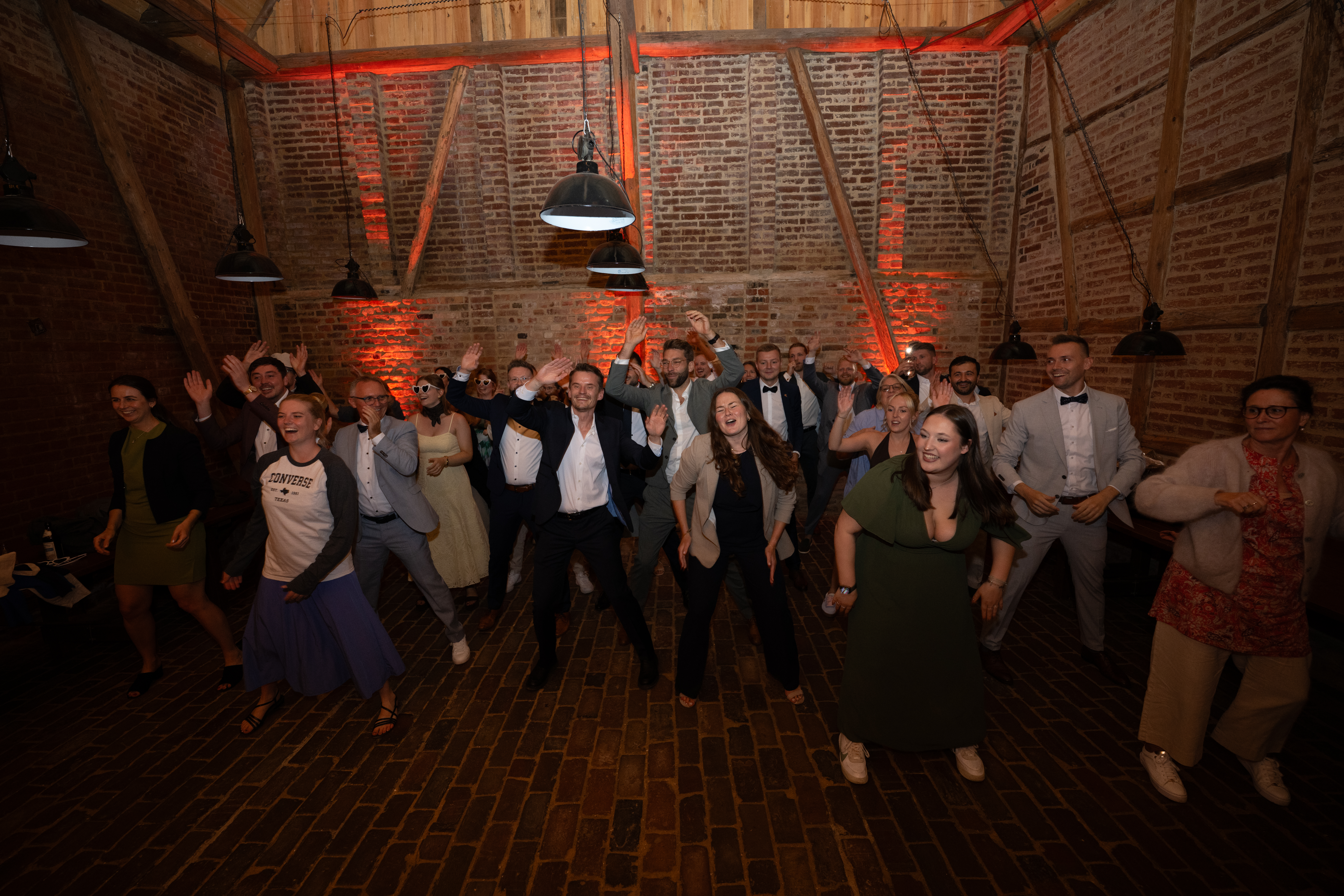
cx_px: 672
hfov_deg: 104.3
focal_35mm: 14
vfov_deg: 81.2
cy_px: 448
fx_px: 523
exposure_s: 1/80
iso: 1000
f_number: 3.2
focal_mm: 14
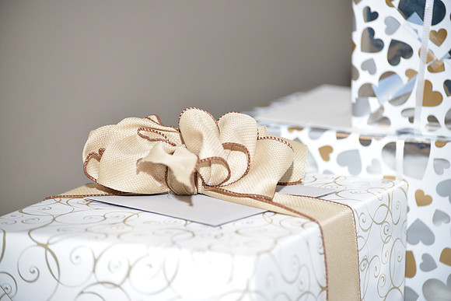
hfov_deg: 17.6
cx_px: 226
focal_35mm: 116
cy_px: 150
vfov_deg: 11.8
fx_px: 1453
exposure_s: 1/60
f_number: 4.8
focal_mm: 116
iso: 1600
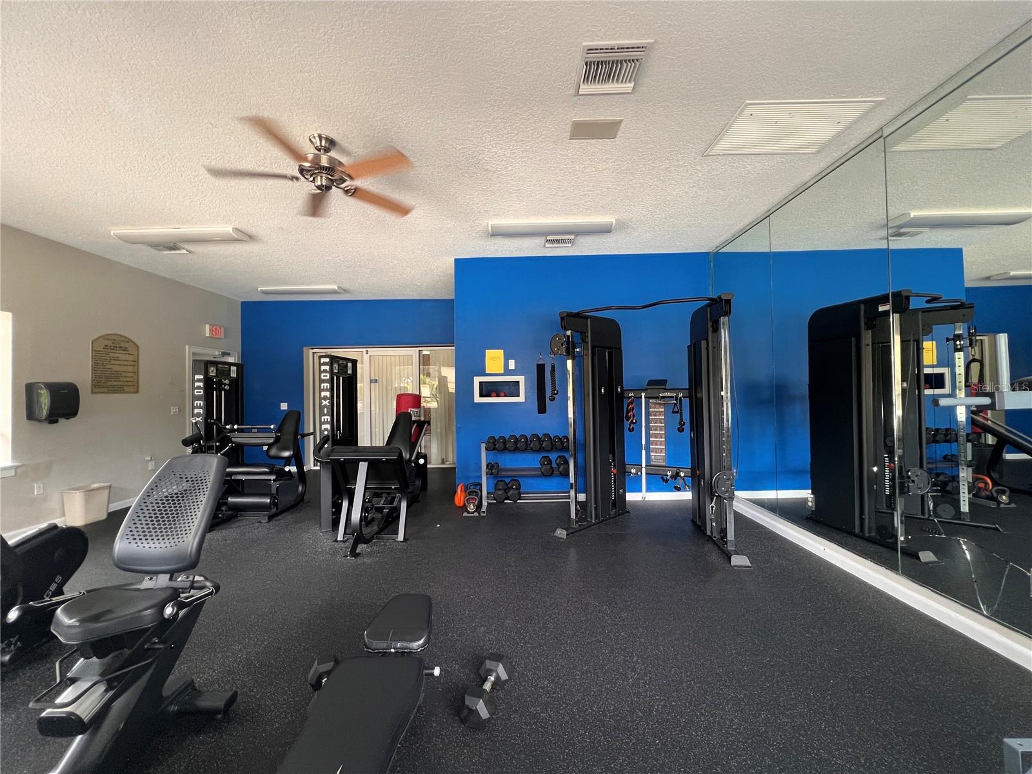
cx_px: 516
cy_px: 387
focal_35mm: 13
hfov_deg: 106.2
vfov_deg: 89.9
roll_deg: +1.2
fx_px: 388
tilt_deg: -0.3
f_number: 1.8
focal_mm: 1.57
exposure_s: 1/67
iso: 250
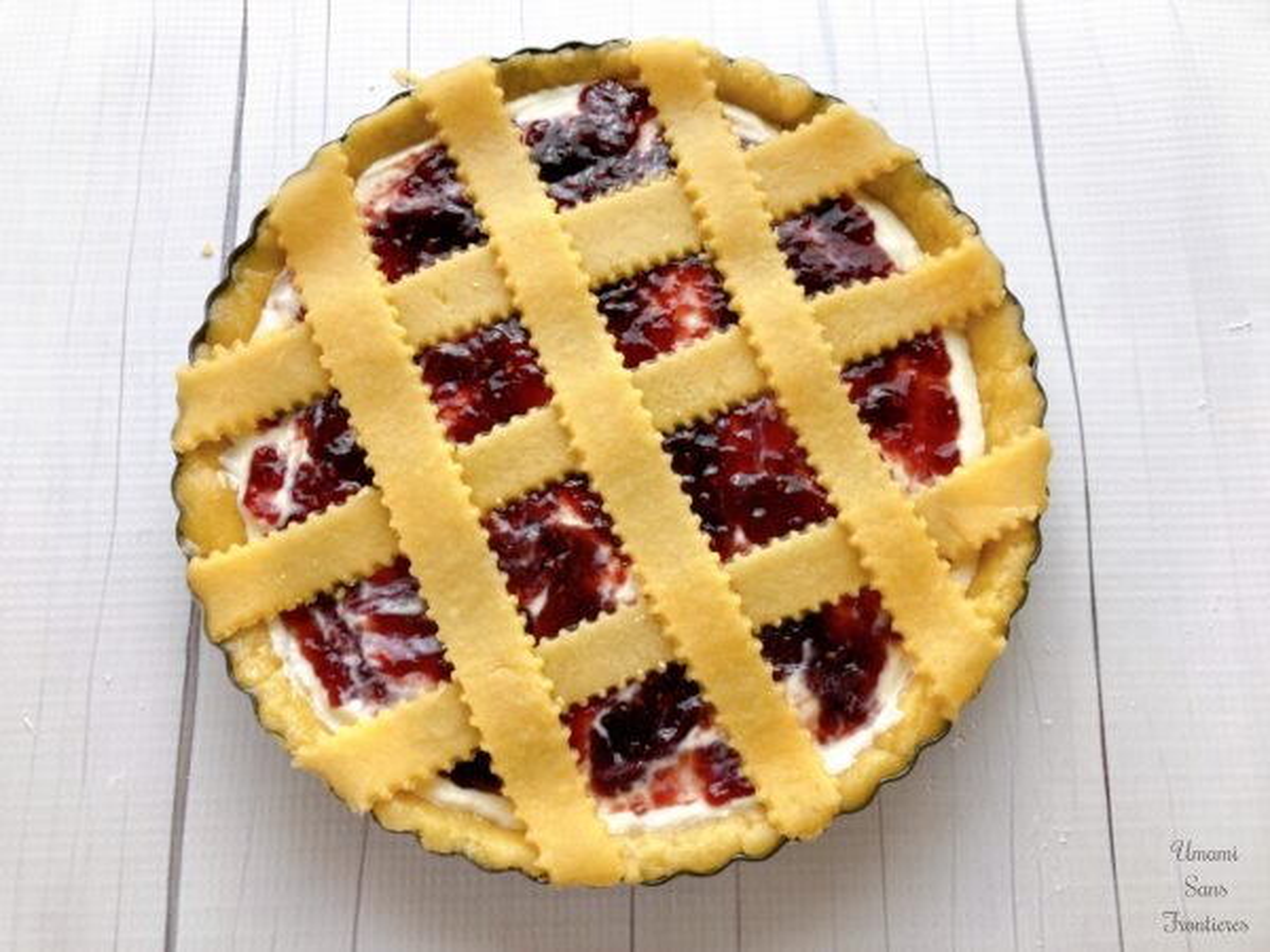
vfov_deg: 49.7
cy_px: 476
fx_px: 1027
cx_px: 635
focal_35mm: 28
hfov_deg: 63.4
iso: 32
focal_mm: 3.99
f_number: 1.8
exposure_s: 1/100
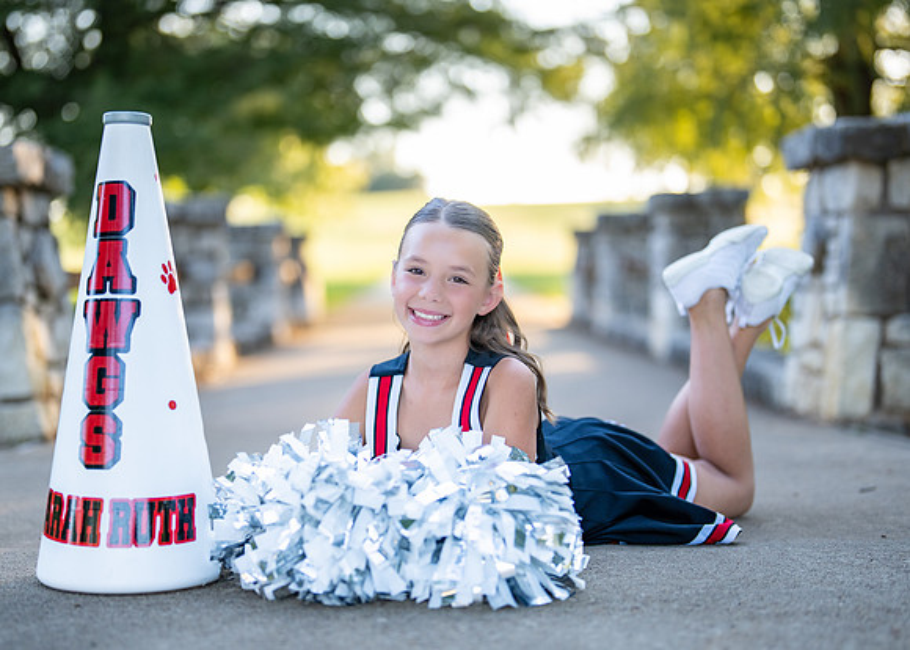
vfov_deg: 24.2
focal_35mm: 59
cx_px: 428
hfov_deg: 33.4
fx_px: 1515
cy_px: 355
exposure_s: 1/1000
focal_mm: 50
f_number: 1.2
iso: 200
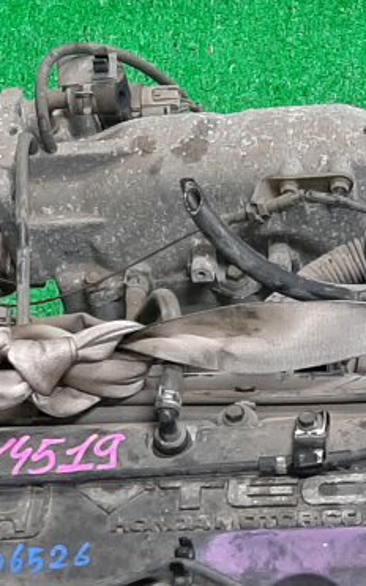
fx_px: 1707
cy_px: 712
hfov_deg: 12.2
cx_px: 254
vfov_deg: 18.4
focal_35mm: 107
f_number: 1.7
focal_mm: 3.93
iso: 140
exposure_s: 1/50
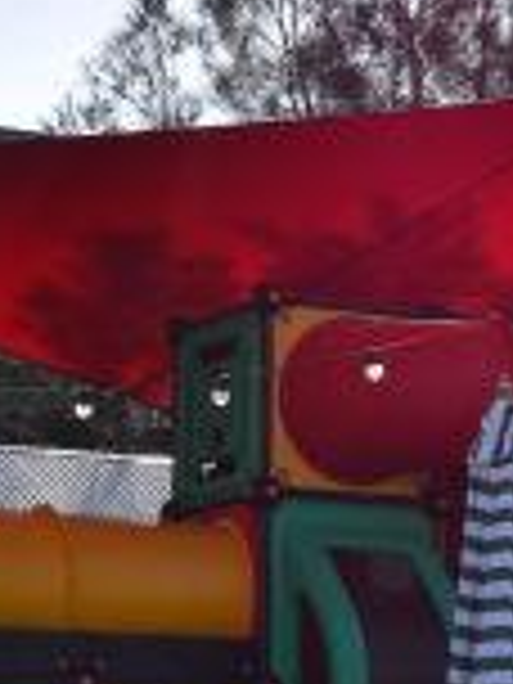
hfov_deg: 9.5
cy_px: 432
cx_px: 698
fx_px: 3023
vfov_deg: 12.9
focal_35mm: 153
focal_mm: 24
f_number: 11
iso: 100
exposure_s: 1/200
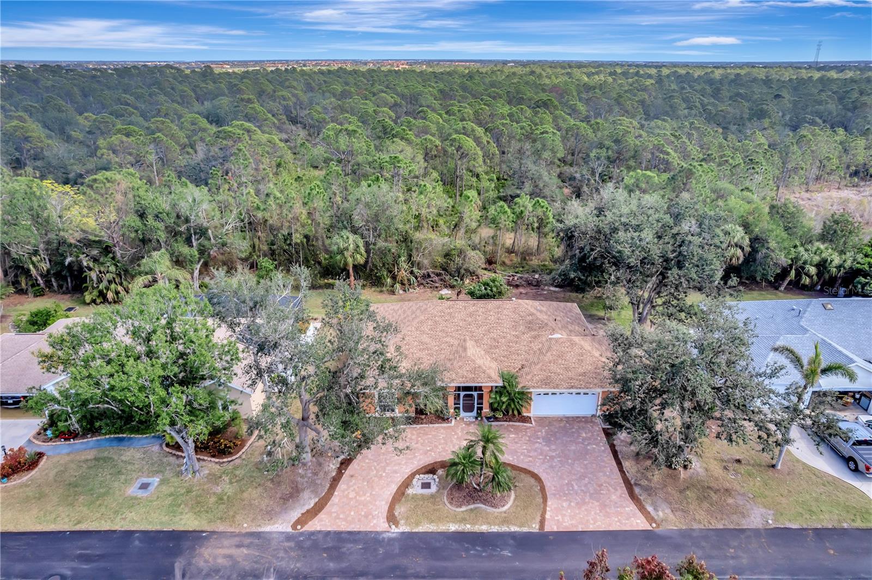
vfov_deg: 57.2
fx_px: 533
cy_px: 290
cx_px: 436
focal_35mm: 22
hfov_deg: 78.6
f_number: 2.8
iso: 140
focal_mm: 8.38
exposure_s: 1/640
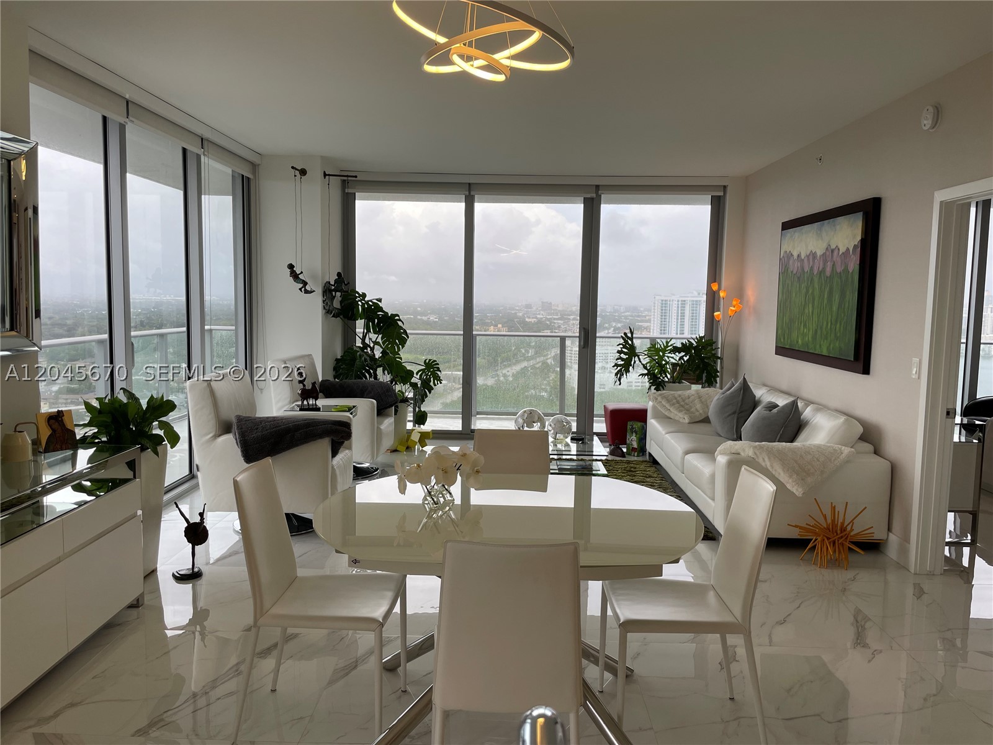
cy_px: 372
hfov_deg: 67.3
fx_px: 746
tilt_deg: -5.9
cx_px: 496
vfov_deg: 53.1
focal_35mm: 26
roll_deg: -0.7
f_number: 1.6
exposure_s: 1/144
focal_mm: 4.2
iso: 32
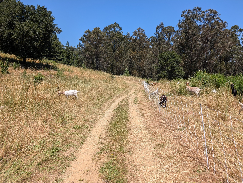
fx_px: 169
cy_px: 92
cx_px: 122
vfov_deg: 56.9
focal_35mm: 24
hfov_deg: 71.5
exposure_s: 1/1095
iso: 22
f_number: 1.68
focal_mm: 6.9
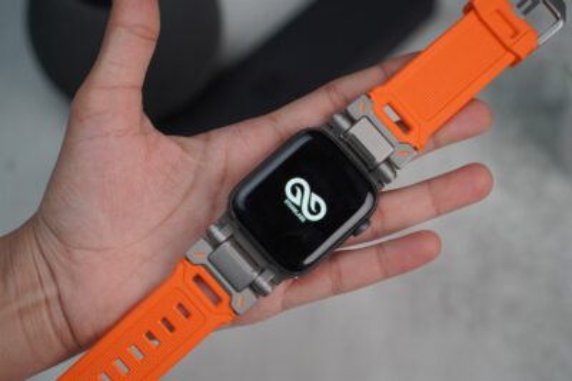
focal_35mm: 56
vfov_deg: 24.2
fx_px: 890
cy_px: 190
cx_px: 286
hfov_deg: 35.6
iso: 1250
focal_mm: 56
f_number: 4
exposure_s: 1/160
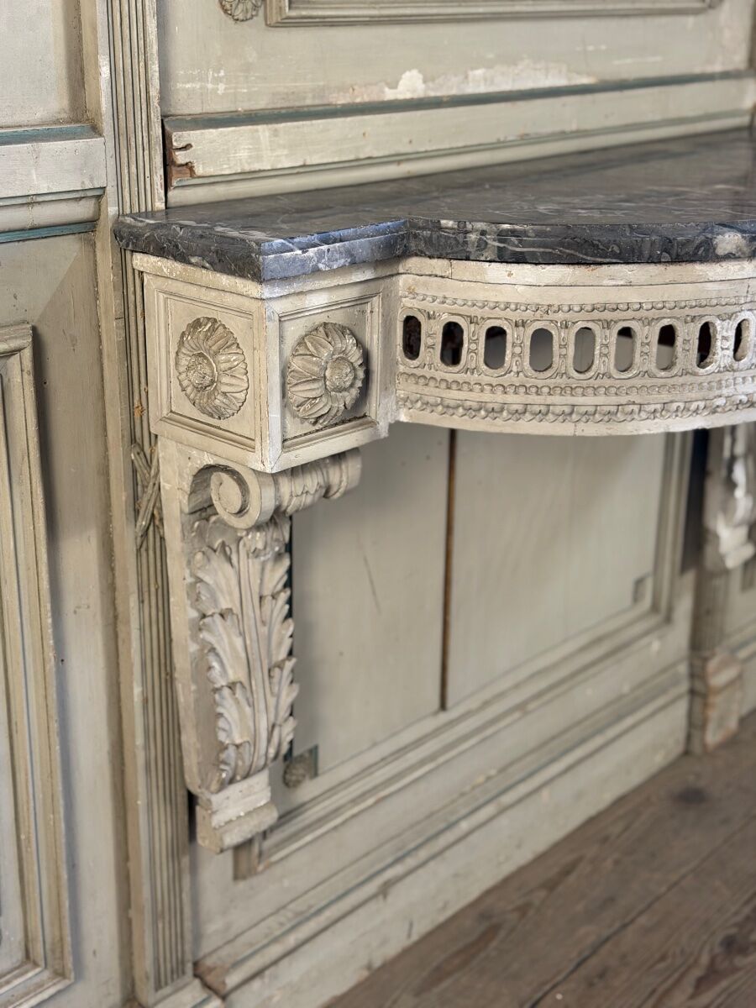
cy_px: 504
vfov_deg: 39.7
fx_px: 1398
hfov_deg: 30.3
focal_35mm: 48
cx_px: 378
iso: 160
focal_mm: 6.76
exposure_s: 1/50
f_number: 1.78
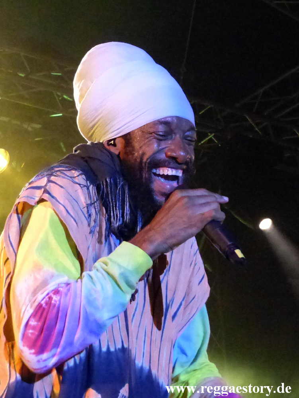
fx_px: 725
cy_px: 199
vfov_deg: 30.7
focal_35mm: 63
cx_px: 150
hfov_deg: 23.3
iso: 1600
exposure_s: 1/160
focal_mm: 11.4
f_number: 2.8
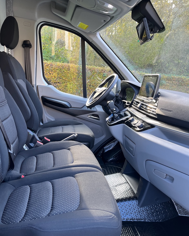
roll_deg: -5.1
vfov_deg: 62.2
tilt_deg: -13.2
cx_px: 91
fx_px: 196
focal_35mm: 28
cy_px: 119
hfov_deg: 51.5
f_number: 1.6
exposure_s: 1/122
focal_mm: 5.1
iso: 80
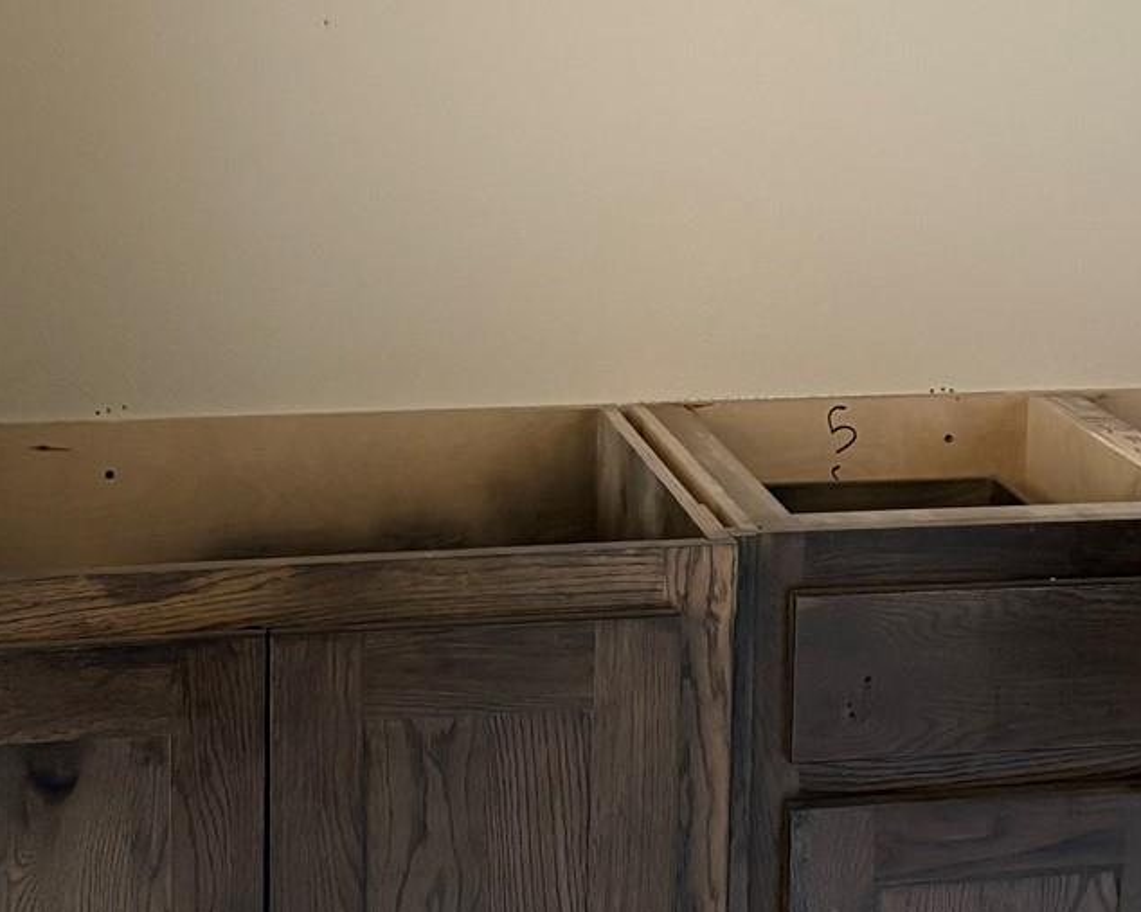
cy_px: 173
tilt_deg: -7.0
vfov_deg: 18.5
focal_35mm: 82
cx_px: 741
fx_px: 2769
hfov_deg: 23.2
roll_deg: -0.8
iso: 400
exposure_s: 1/60
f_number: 1.6
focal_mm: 5.96
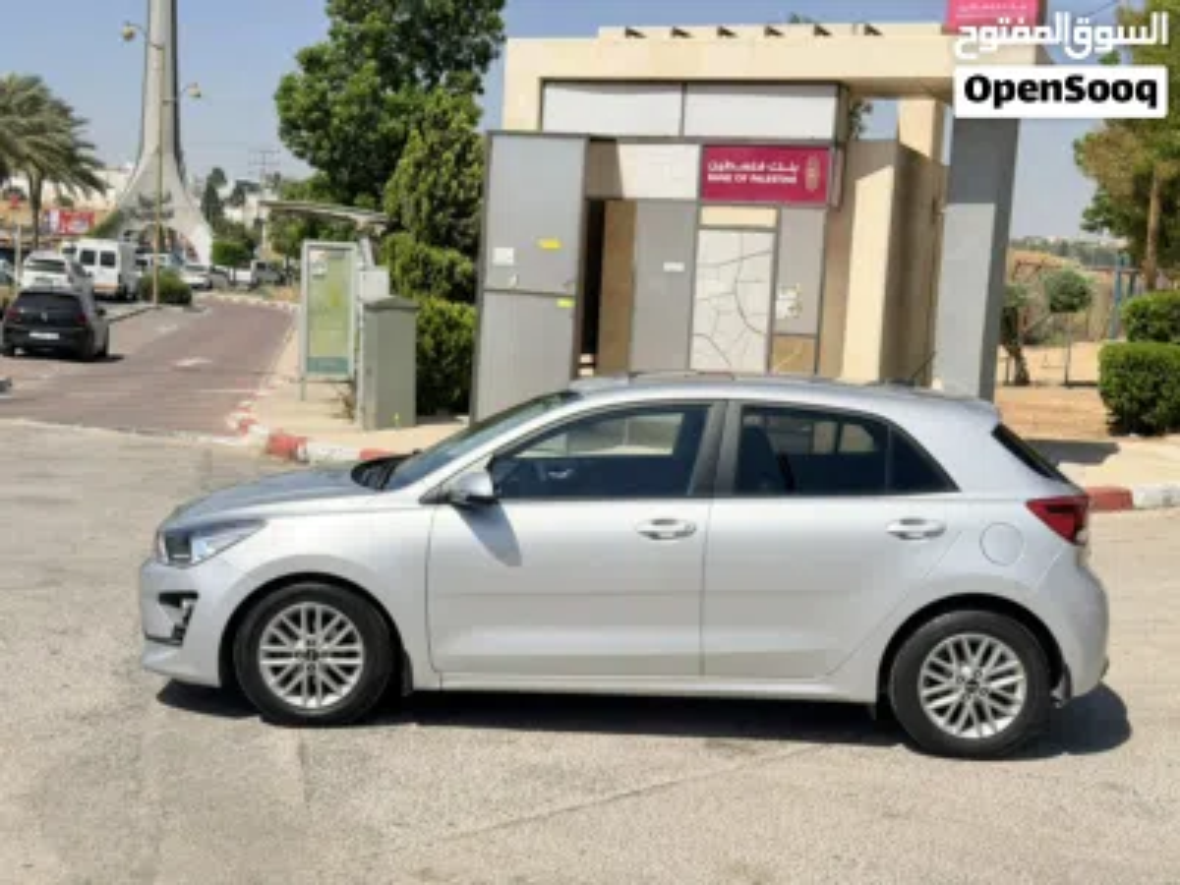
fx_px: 1636
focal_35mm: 48
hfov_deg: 39.7
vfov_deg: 30.3
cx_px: 590
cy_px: 442
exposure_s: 1/11364
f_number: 1.78
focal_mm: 6.76
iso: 80
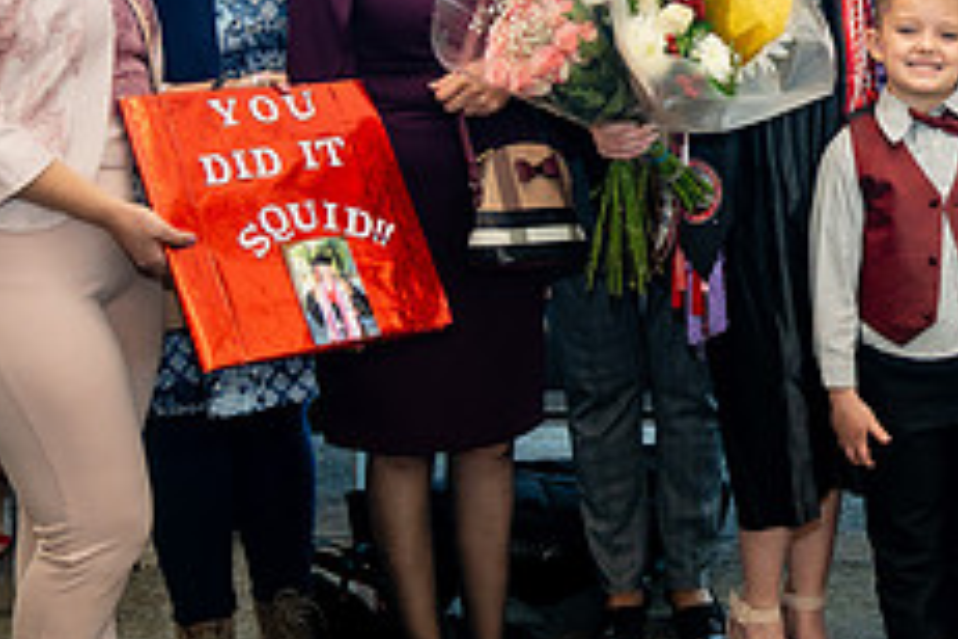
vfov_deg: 15.6
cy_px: 157
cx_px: 1000
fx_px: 2315
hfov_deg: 22.3
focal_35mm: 87
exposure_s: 1/160
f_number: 2.8
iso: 400
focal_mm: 33
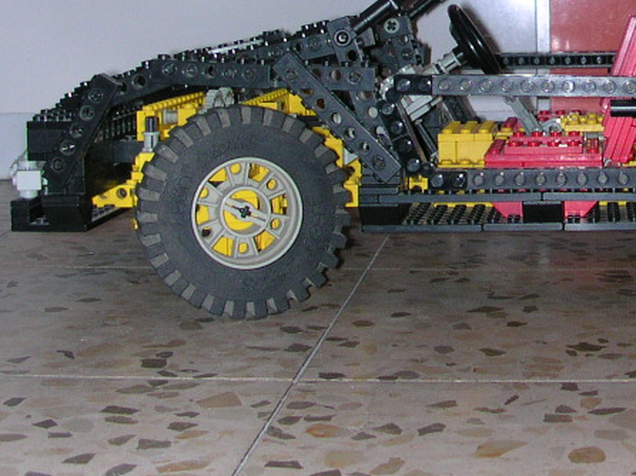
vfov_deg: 17.1
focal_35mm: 85
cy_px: 51
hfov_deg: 22.4
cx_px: 579
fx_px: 1561
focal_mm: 5.6
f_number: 2.7
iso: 100
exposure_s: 1/60
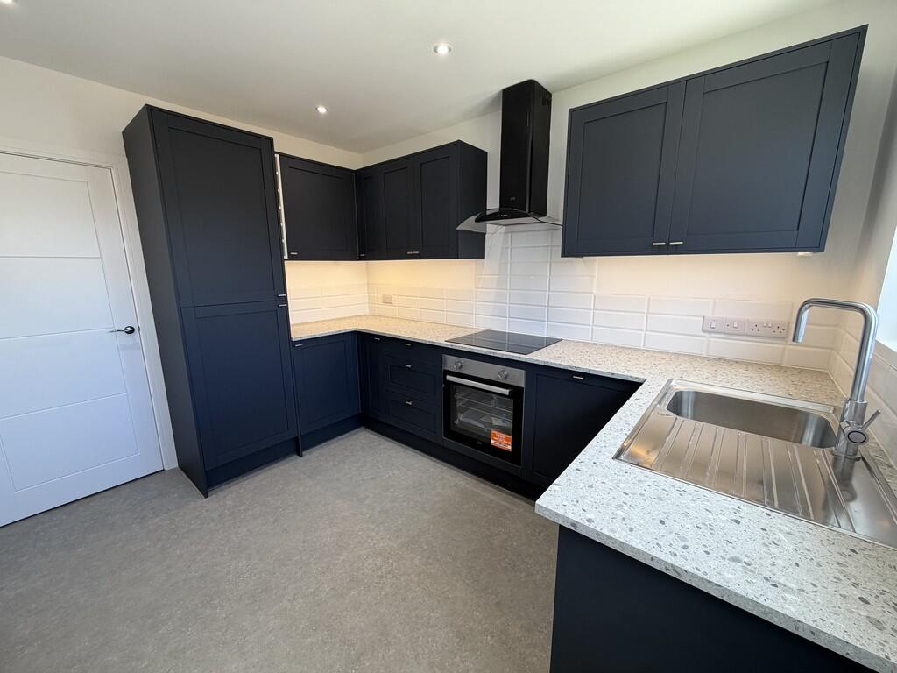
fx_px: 363
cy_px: 336
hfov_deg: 102.1
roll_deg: +1.0
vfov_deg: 85.7
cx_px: 448
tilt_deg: -11.0
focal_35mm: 14
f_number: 2.2
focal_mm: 2.22
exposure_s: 1/100
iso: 80
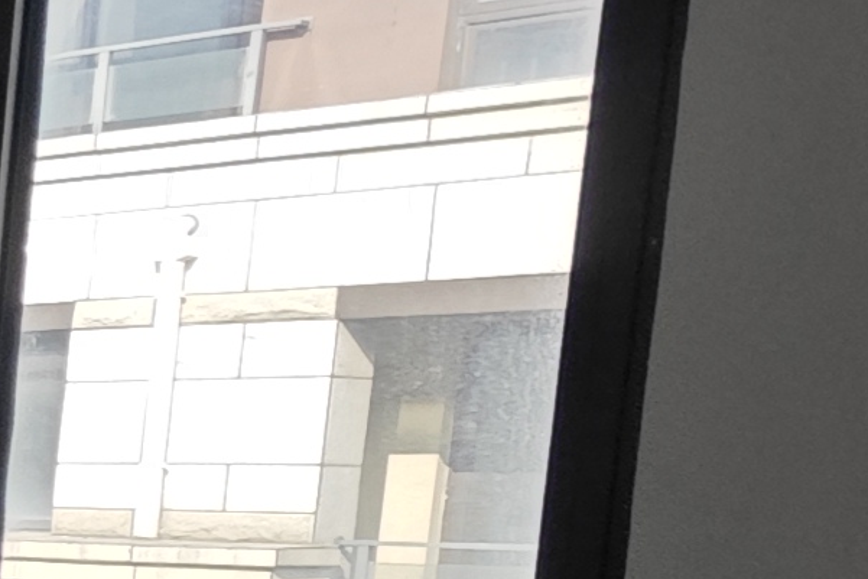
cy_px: 641
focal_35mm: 85
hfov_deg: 11.0
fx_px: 2050
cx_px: -1827
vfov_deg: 15.6
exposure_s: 1/405
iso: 50
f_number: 1.8
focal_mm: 2.03
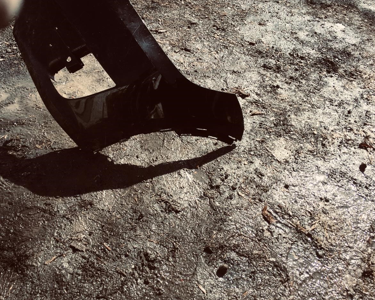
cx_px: 184
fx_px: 344
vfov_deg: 47.1
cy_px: 150
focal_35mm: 31
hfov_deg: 57.2
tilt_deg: -42.4
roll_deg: -9.5
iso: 25
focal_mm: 4.15
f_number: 2.2
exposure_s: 1/950
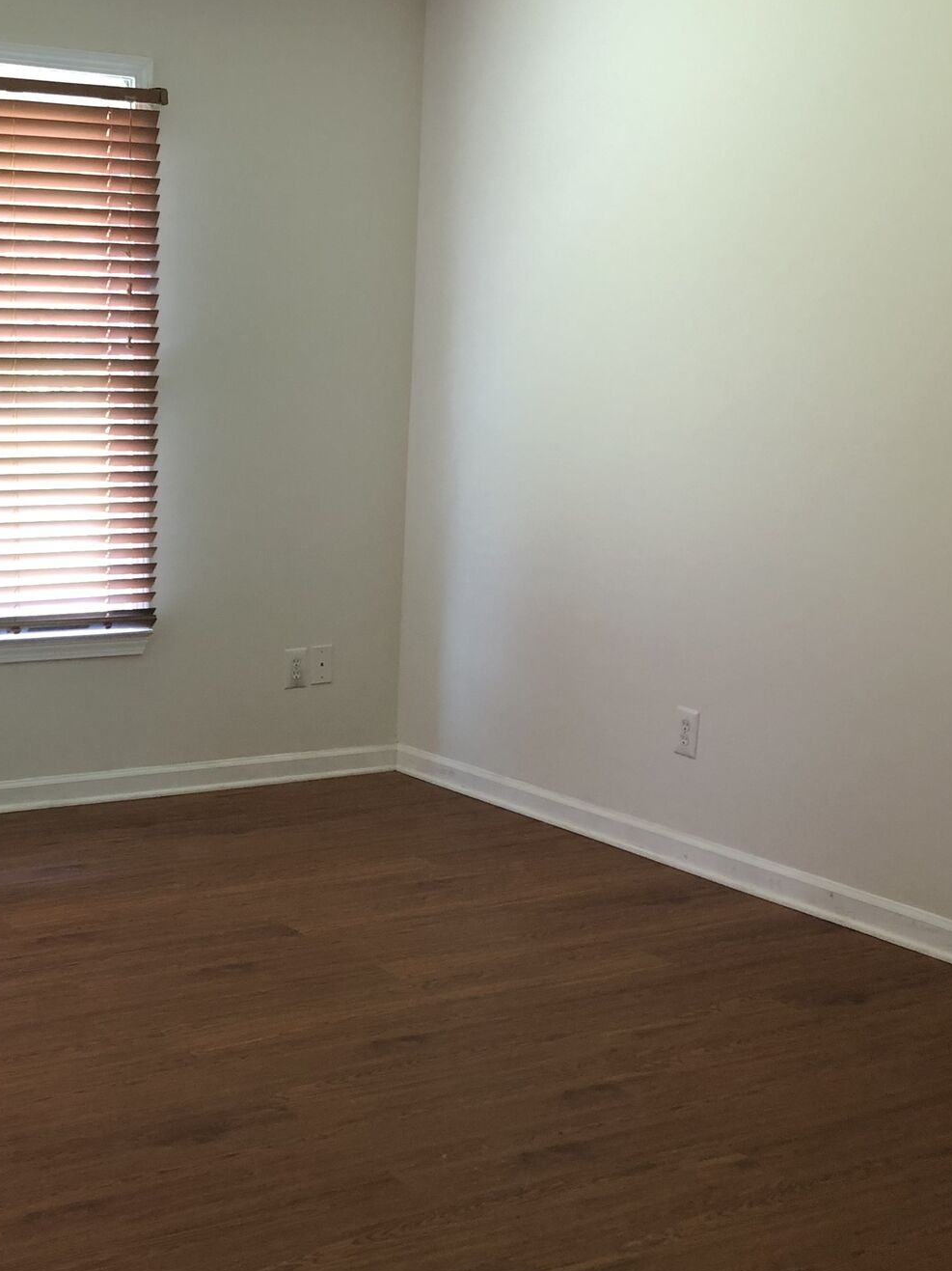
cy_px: 767
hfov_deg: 29.3
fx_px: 1798
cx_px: 255
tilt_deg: -12.3
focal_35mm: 49
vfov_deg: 38.7
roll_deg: -0.5
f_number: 1.8
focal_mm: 3.99
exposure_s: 1/24
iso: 40
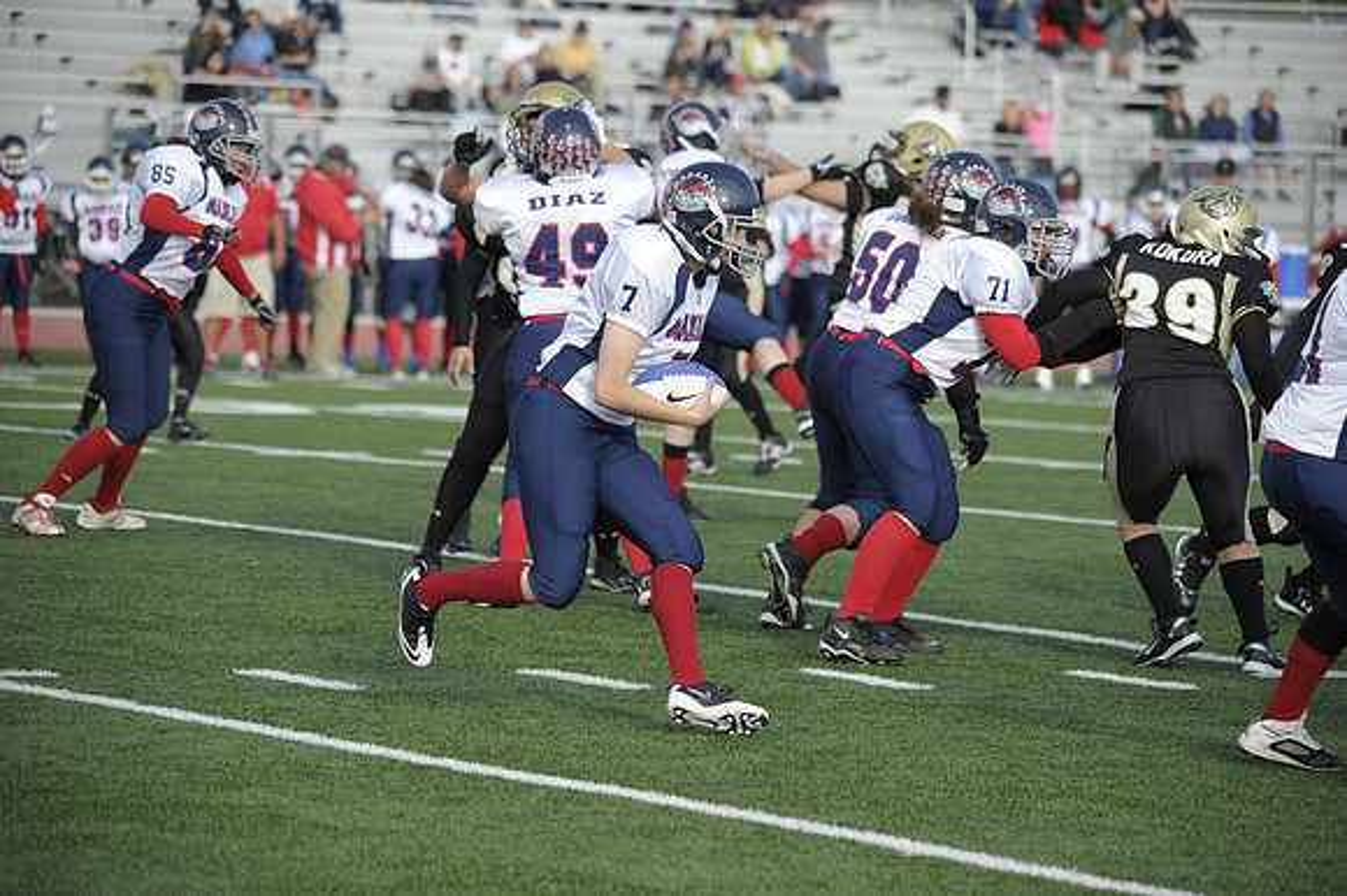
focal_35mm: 230
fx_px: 8601
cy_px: 448
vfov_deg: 6.0
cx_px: 674
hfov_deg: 9.0
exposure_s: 1/1000
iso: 450
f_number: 5.6
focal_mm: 230
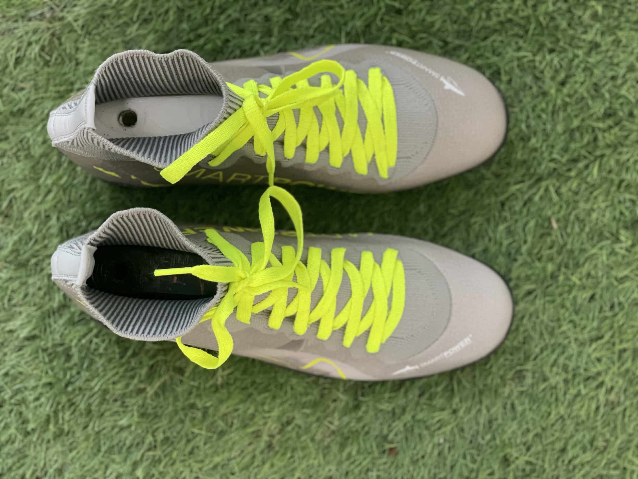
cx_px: 319
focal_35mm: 52
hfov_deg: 36.8
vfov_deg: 28.0
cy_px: 240
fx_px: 958
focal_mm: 6
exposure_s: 1/33
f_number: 2
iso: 250
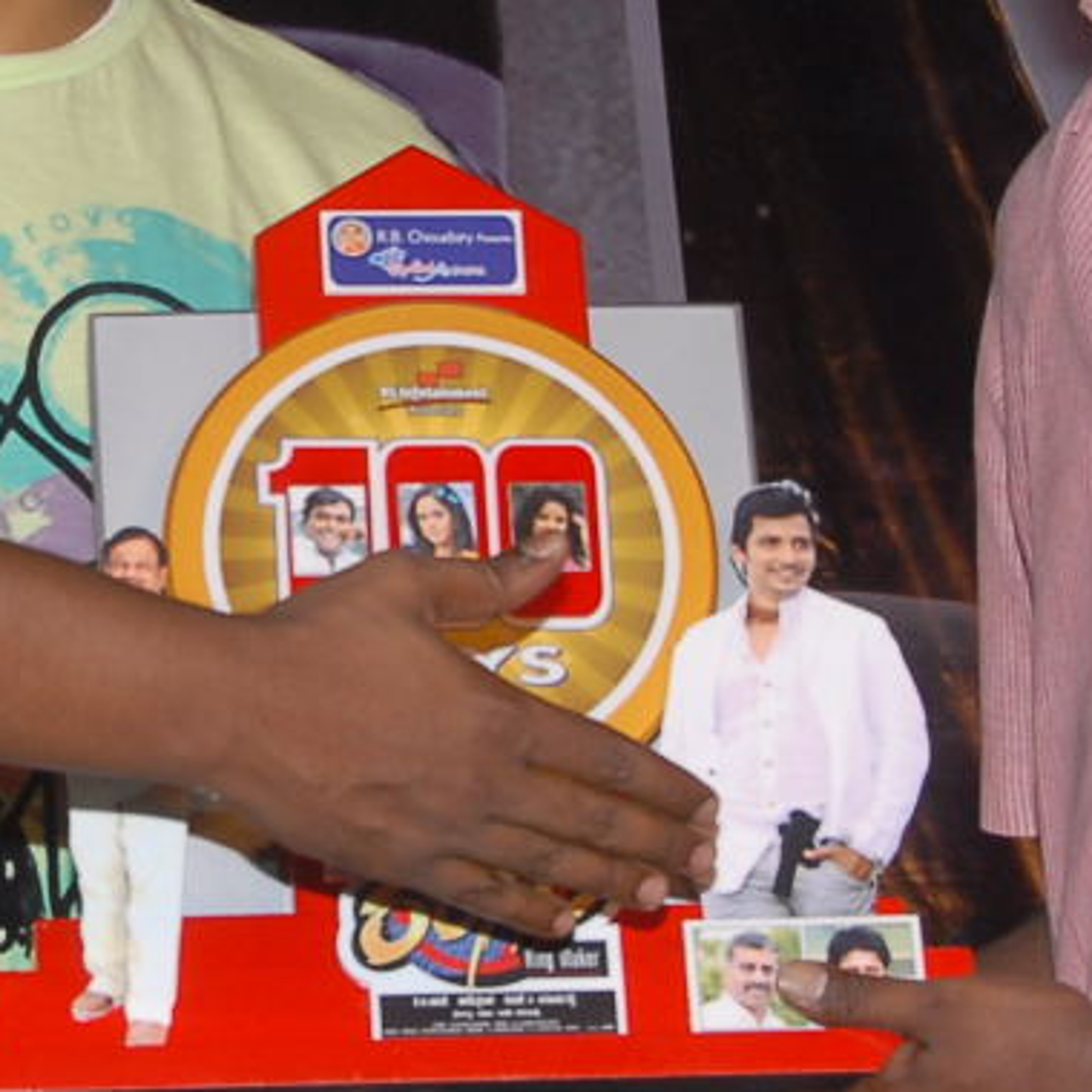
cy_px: 391
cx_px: 112
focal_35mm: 183
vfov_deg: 9.6
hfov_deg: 9.5
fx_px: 6531
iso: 320
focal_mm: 34
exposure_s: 1/125
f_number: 7.1
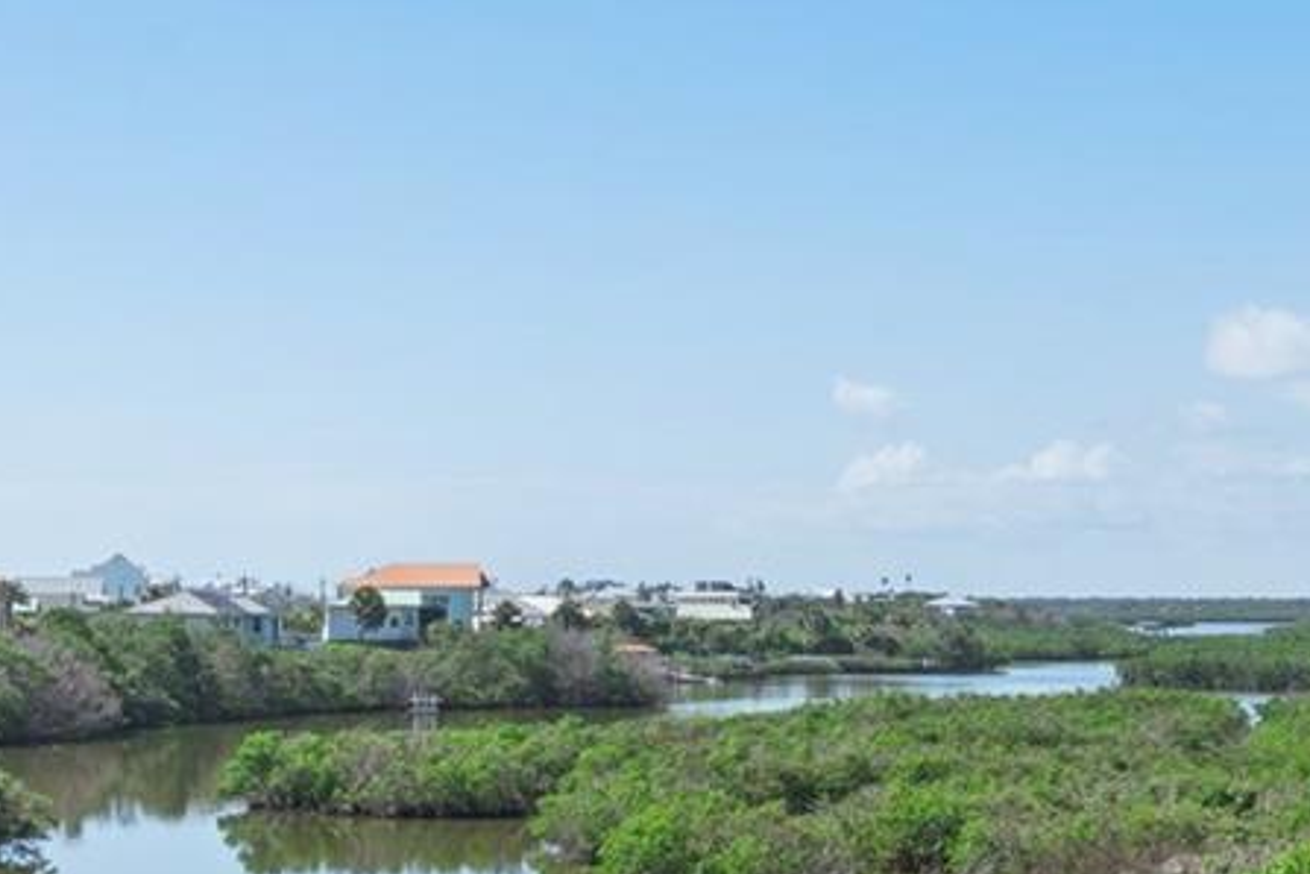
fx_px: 3384
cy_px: 572
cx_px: 264
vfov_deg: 14.7
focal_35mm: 93
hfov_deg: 21.6
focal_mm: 26
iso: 100
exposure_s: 1/60
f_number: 18
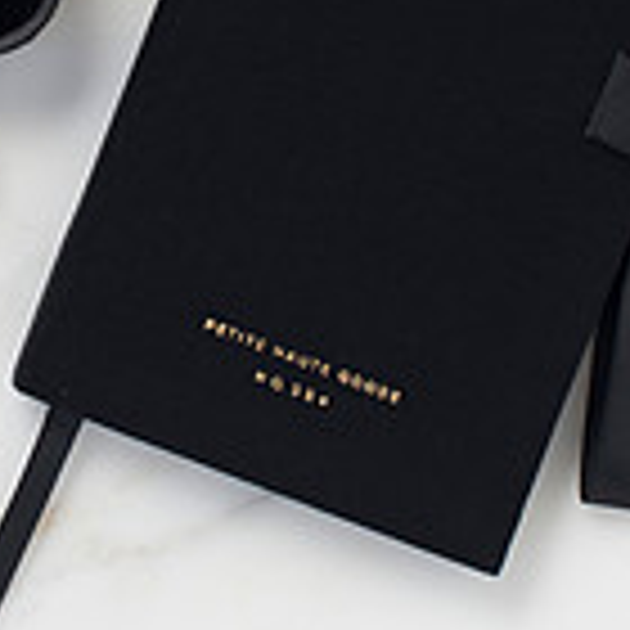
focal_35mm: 206
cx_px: 104
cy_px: 124
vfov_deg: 8.5
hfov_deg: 8.5
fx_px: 4242
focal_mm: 50
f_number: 10
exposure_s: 1/80
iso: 250
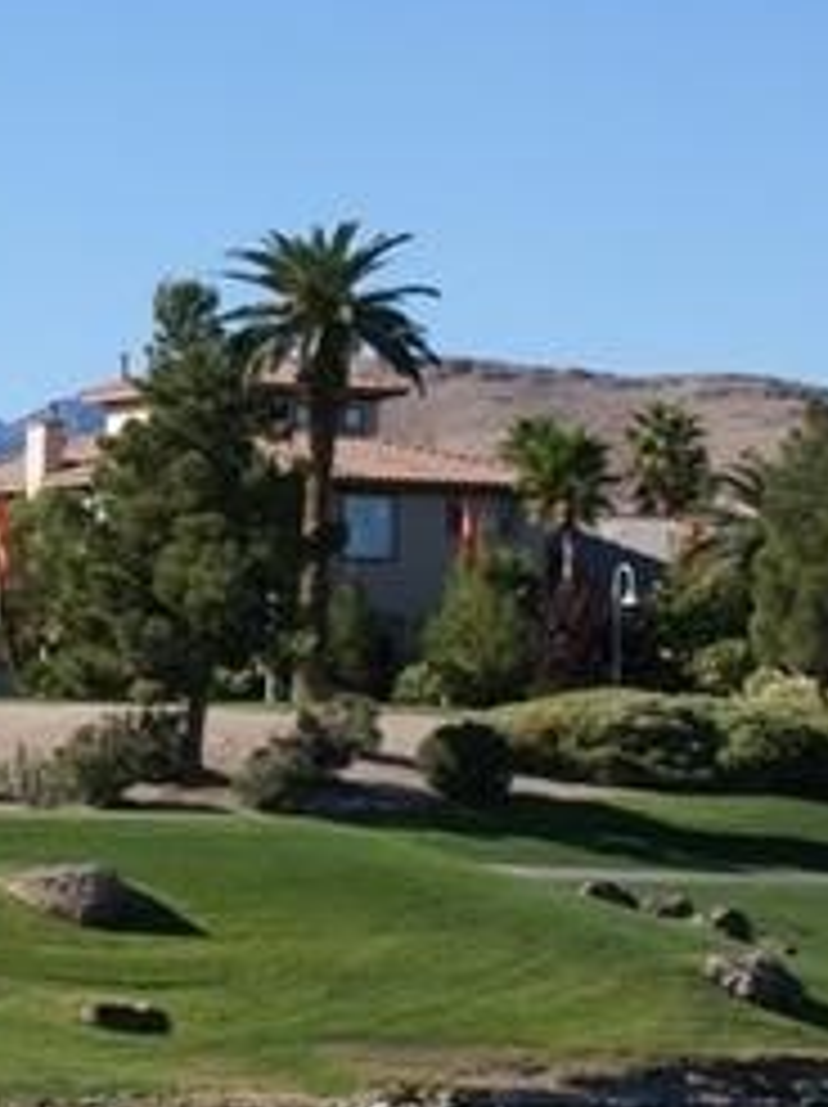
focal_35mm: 188
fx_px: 6006
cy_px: 785
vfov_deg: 10.5
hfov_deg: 7.7
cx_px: -567
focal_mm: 40
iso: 100
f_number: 13
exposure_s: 1/160
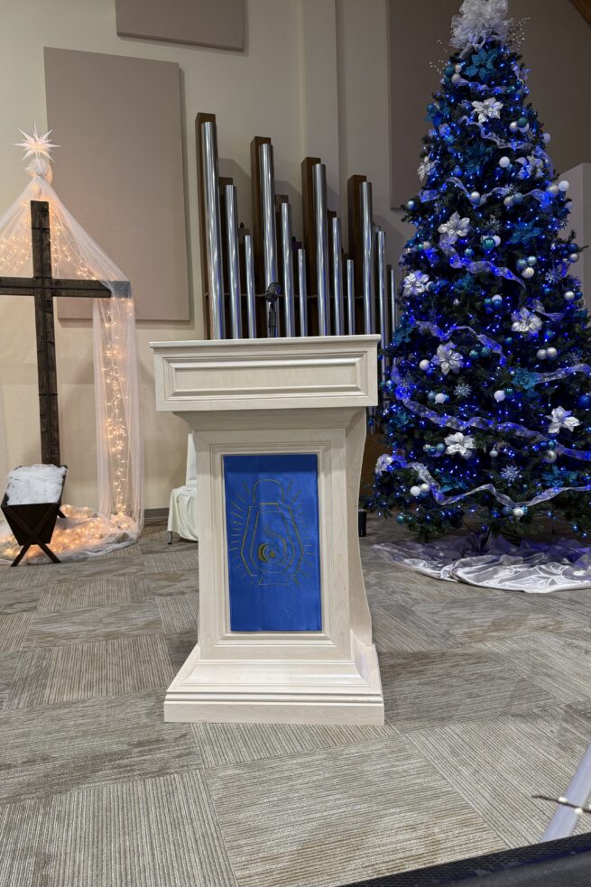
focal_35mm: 26
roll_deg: +1.7
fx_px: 640
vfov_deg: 69.4
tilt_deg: -2.6
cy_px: 439
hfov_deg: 49.5
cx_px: 289
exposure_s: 1/60
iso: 125
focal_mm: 6.76
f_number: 1.78
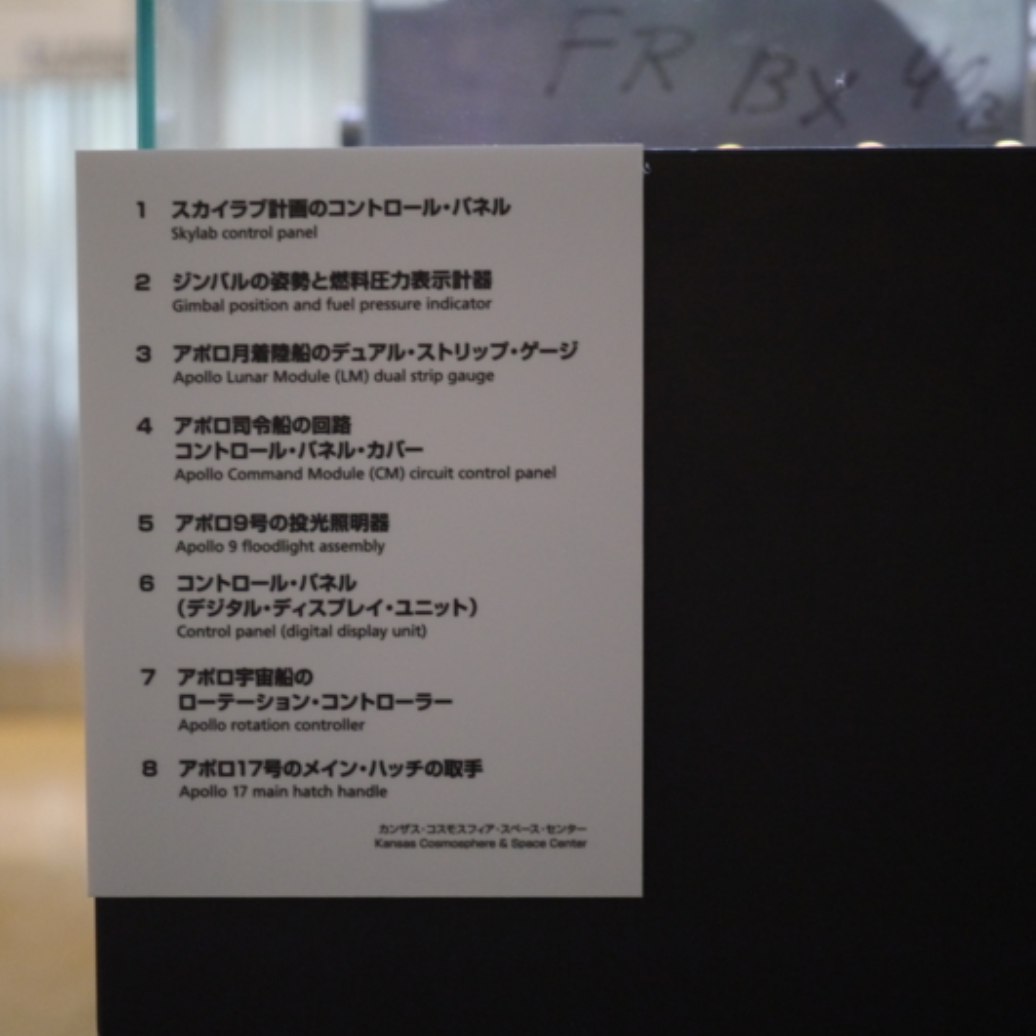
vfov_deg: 35.4
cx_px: 390
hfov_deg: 35.2
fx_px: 1625
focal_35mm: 48
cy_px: 514
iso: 1600
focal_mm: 20
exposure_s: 1/25
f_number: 1.7
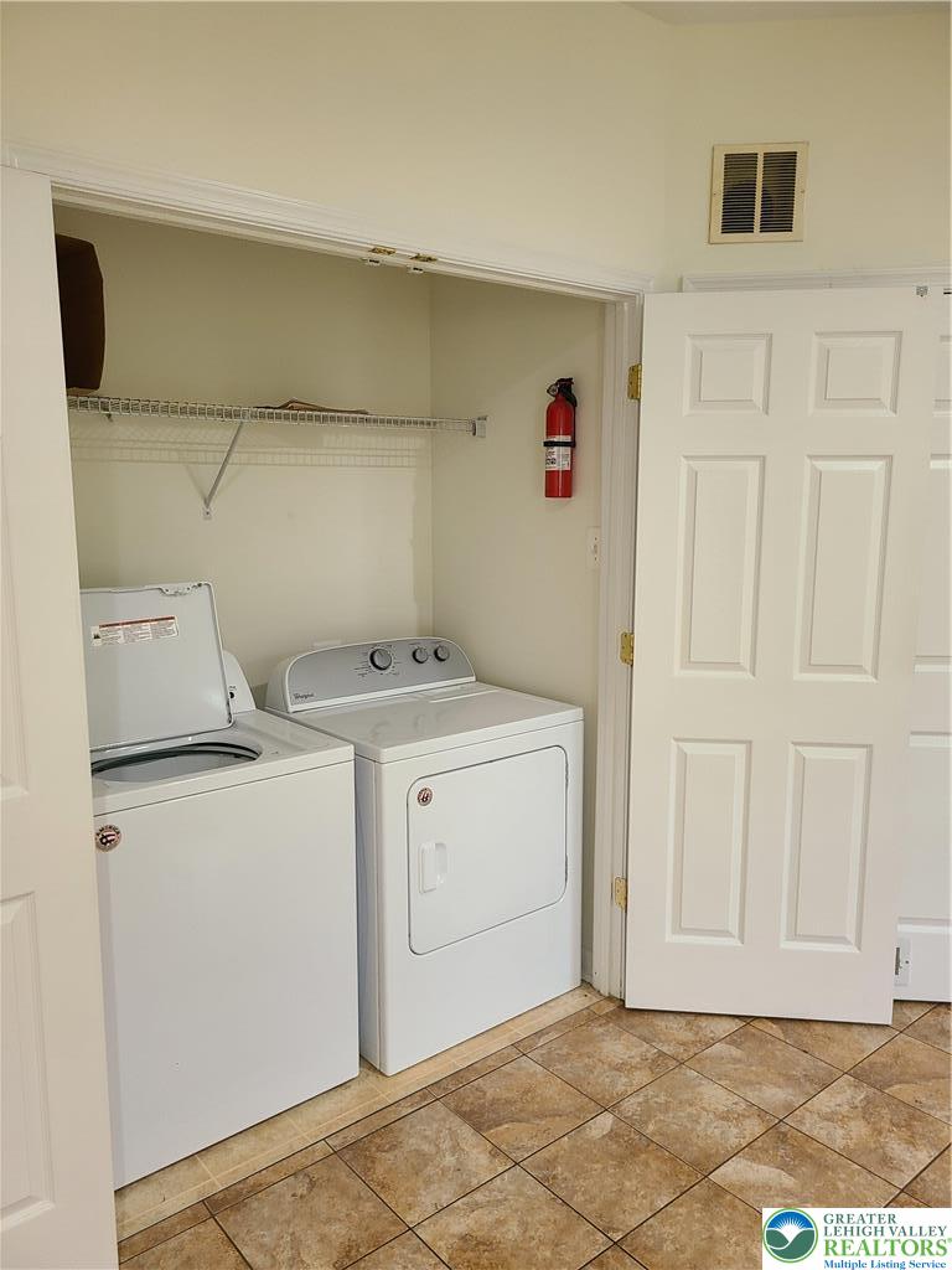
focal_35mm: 26
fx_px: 953
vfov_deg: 67.3
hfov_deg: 53.1
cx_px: 476
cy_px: 635
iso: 200
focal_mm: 5.4
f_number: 1.8
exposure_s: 1/39
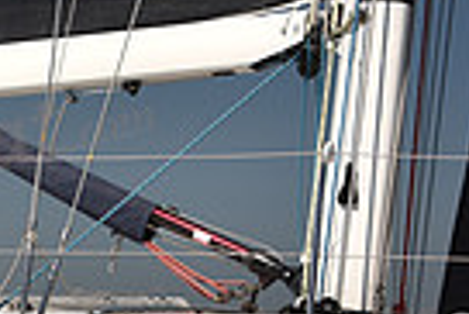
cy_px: 395
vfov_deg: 4.6
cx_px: -507
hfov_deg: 6.7
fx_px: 3886
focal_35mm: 298
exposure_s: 1/1600
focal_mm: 70
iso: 250
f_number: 4
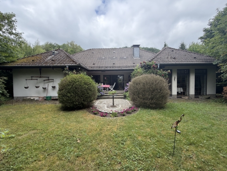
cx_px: 114
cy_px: 86
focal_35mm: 14
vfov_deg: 85.7
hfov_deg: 102.1
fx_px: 92
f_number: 2.2
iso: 40
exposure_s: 1/559
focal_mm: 2.22
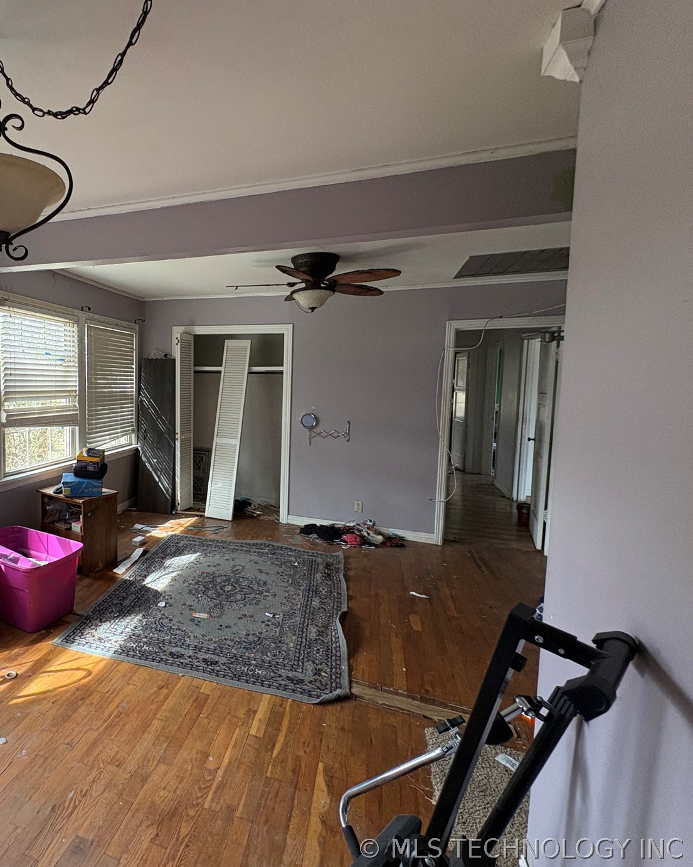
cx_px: 161
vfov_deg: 83.2
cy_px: 417
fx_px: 487
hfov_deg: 65.8
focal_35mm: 19
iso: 200
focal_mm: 2.22
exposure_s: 1/73
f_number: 2.2
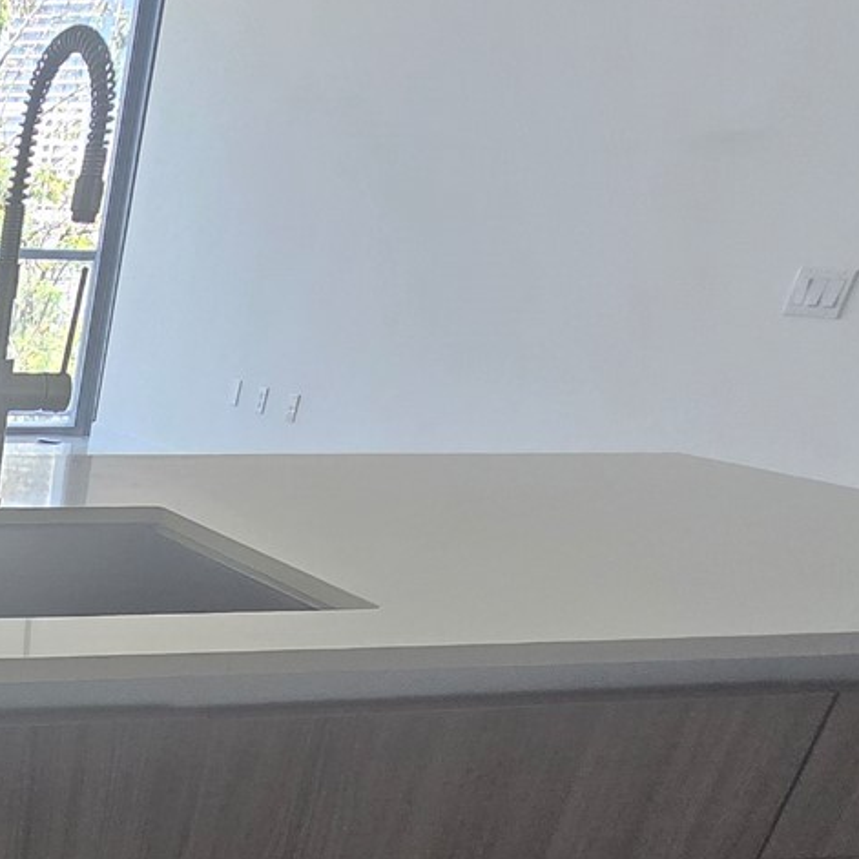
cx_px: -272
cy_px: 908
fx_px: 1095
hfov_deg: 32.0
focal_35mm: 39
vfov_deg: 37.1
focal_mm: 2.2
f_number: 2.2
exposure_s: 1/100
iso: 250
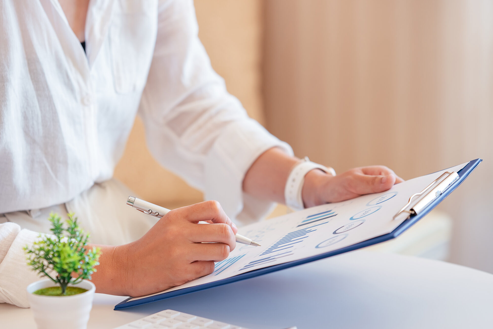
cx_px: 219
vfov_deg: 7.7
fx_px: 2438
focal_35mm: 178
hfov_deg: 11.5
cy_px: 177
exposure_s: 1/200
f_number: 2.8
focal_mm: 135
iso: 200
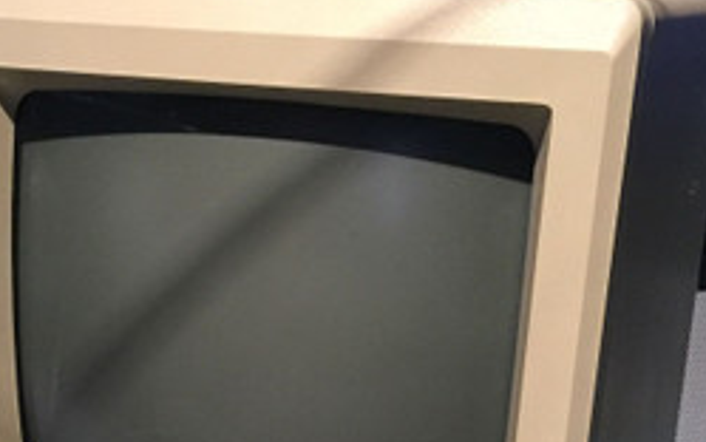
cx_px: 269
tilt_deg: -26.5
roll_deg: -0.7
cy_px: 618
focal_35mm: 79
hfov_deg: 26.1
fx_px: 1521
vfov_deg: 15.5
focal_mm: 4.15
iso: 125
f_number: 2.2
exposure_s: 1/8
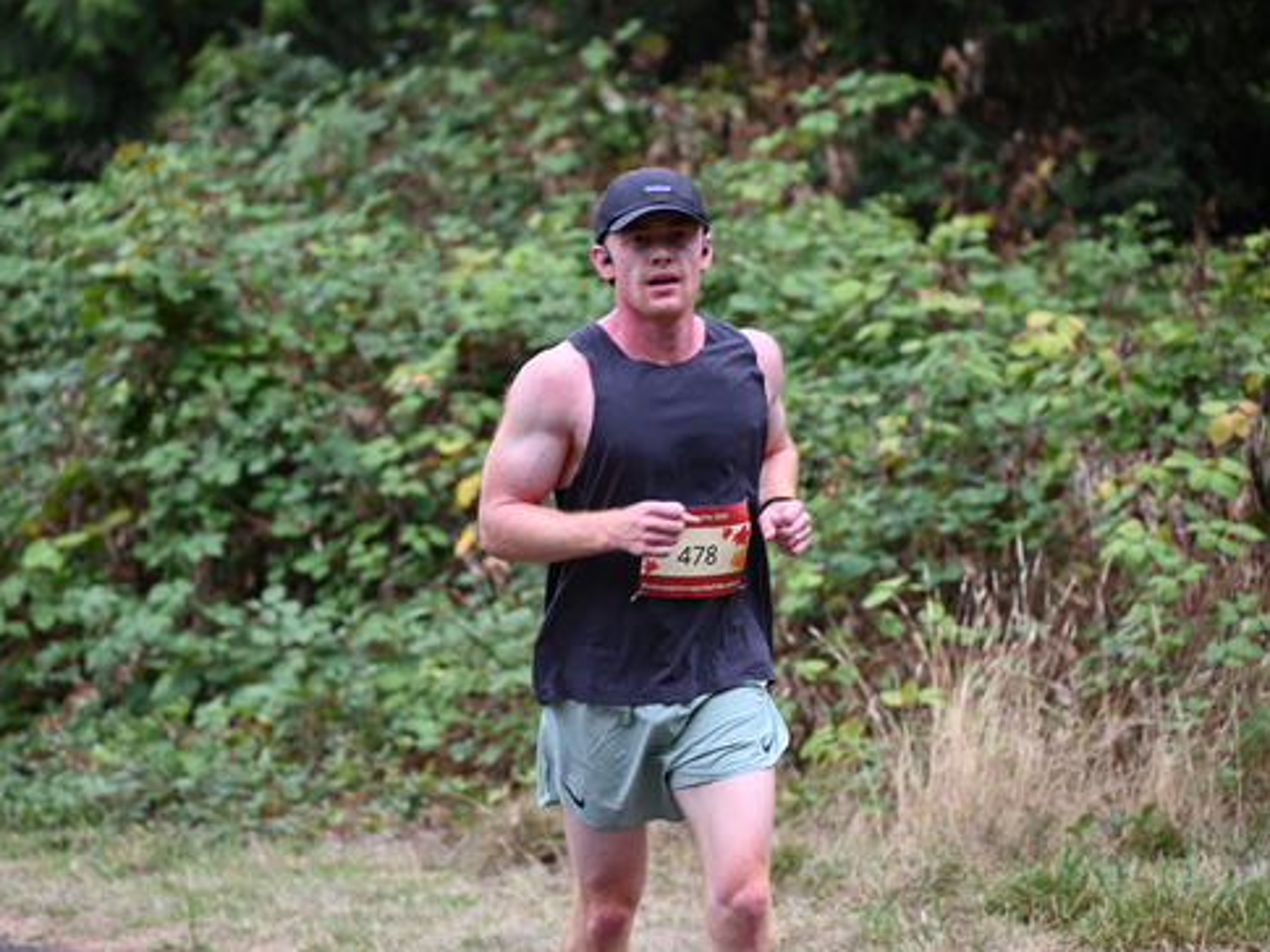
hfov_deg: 9.1
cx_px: 573
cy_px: 477
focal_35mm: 218
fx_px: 8000
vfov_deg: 6.8
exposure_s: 1/250
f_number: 6.3
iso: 720
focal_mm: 200
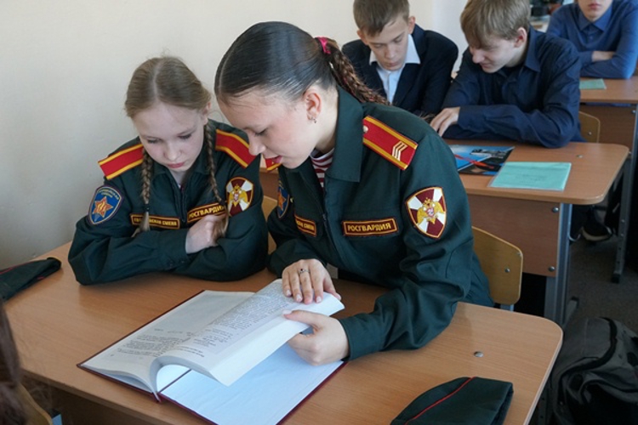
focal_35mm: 36
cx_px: 319
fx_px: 638
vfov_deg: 36.9
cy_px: 212
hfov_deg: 53.1
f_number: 4
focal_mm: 24
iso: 2000
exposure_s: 1/160
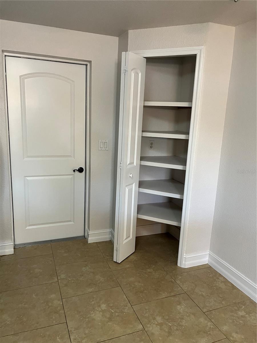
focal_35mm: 26
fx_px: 257
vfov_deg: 67.3
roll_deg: -2.4
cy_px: 172
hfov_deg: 53.1
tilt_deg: -13.3
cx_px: 128
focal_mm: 5.1
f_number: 1.6
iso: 400
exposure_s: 1/60
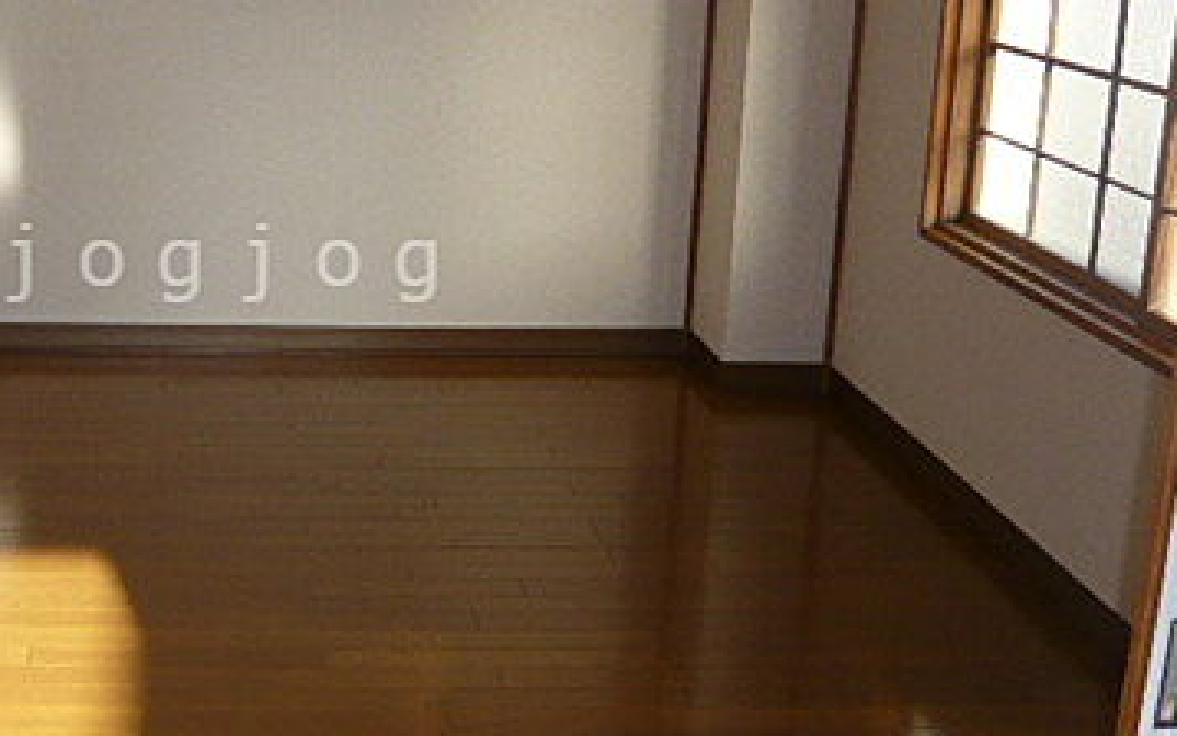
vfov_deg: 24.3
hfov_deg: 36.8
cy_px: 263
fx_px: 1701
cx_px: 230
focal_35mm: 53
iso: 100
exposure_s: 1/125
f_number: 2.8
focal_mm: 4.6
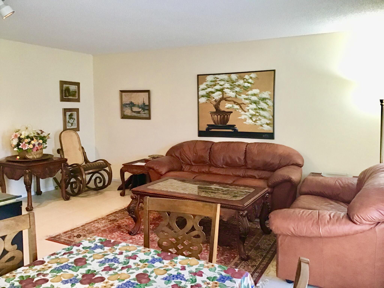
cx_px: 192
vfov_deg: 45.4
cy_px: 144
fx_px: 344
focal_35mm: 31
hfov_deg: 58.4
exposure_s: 1/30
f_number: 2.4
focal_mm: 3.3
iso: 160
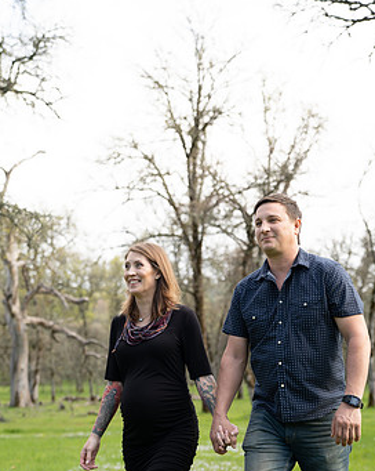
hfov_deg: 24.6
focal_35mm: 62
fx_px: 862
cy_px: 282
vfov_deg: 30.4
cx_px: 183
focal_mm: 50
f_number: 2.8
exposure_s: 1/250
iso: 200
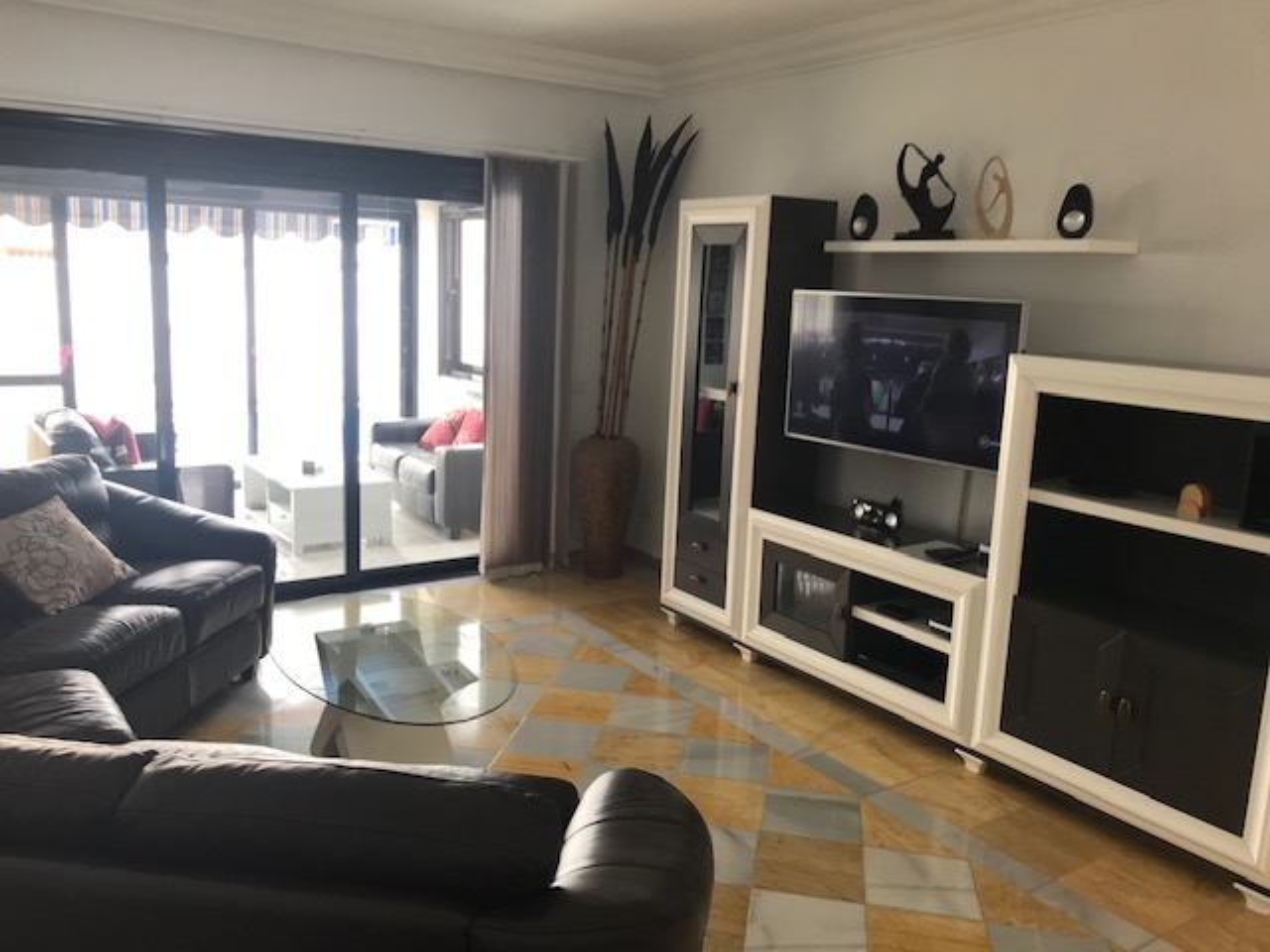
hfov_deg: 63.4
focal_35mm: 28
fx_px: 1027
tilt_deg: -12.1
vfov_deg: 49.7
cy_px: 476
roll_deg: -1.7
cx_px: 635
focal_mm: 3.99
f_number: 1.8
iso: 25
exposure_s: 1/100
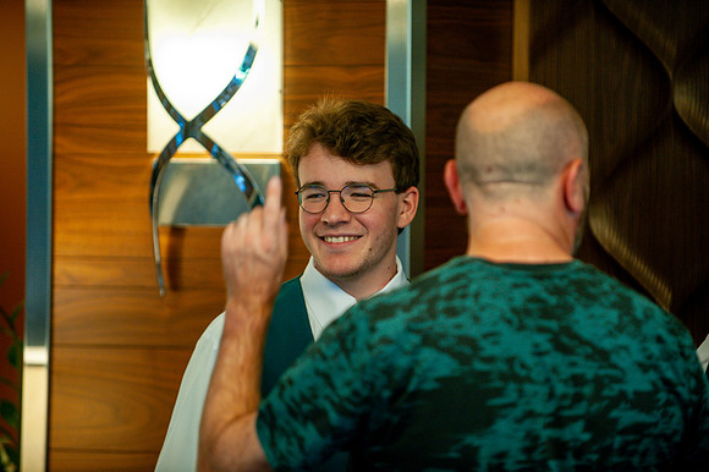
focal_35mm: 200
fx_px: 3936
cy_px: 236
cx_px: 354
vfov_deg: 6.9
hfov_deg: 10.3
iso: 2000
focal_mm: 200
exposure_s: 1/200
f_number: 2.8
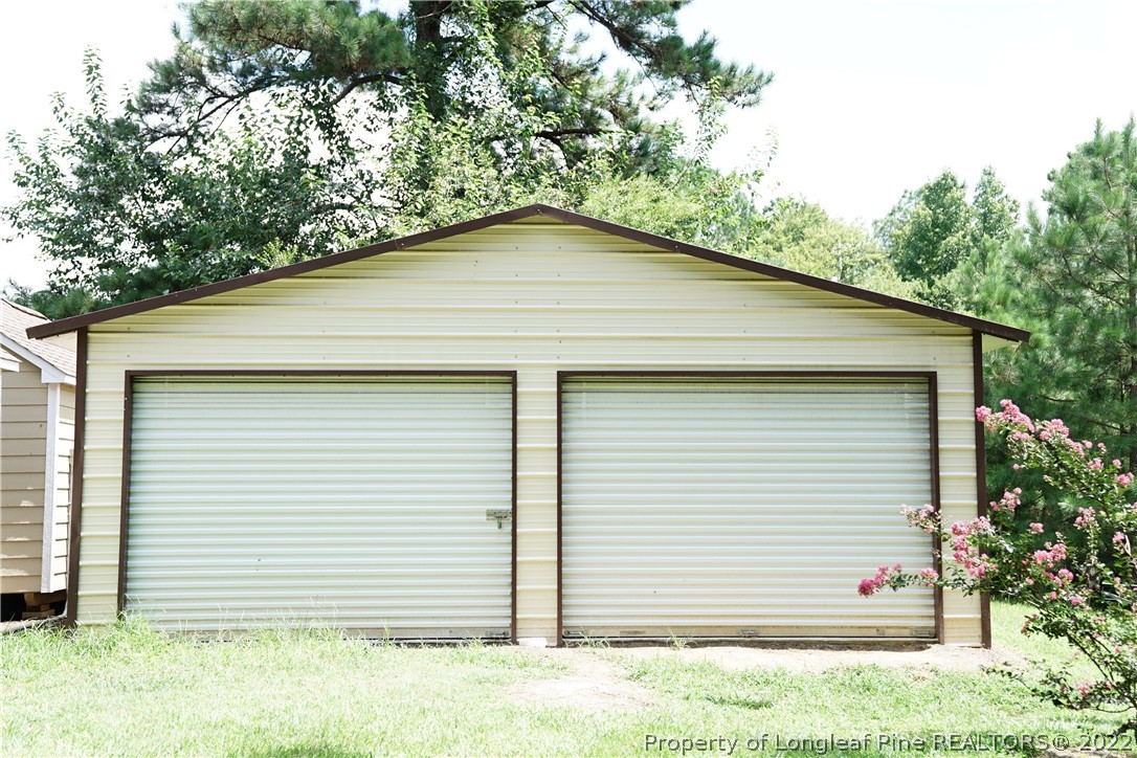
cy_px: 379
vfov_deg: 30.5
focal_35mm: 44
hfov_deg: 44.5
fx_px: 1390
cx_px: 568
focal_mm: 44
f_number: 2.8
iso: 500
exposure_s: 1/2000
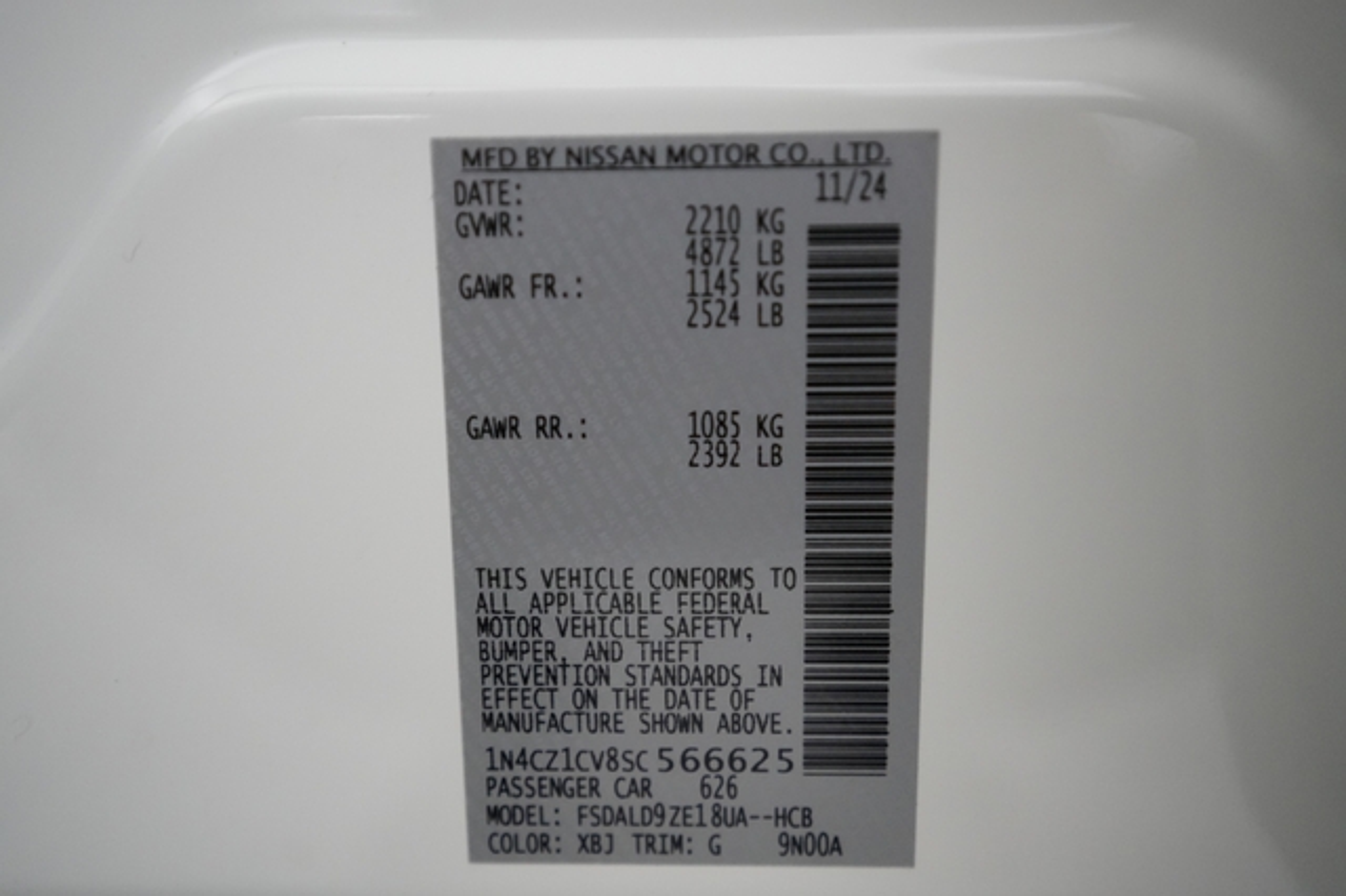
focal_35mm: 28
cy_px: 448
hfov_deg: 65.5
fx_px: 1046
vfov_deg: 46.4
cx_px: 673
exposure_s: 1/160
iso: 5000
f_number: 2.8
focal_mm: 28
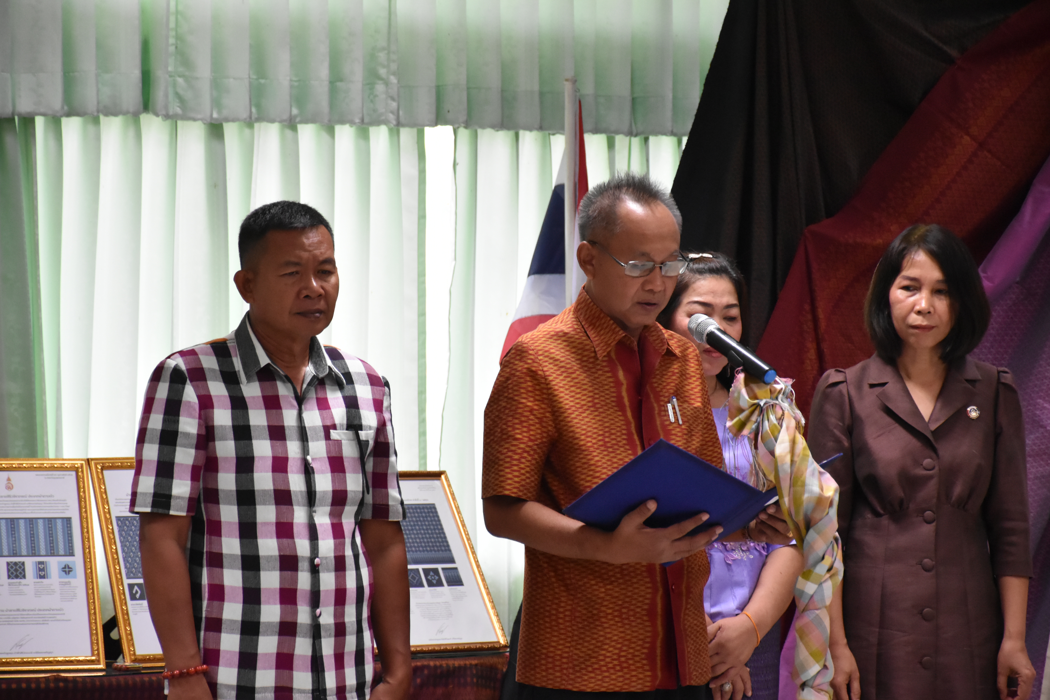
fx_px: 4593
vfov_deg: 8.7
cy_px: 350
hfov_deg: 13.0
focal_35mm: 158
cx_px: 525
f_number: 5.6
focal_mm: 105
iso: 3200
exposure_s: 1/125
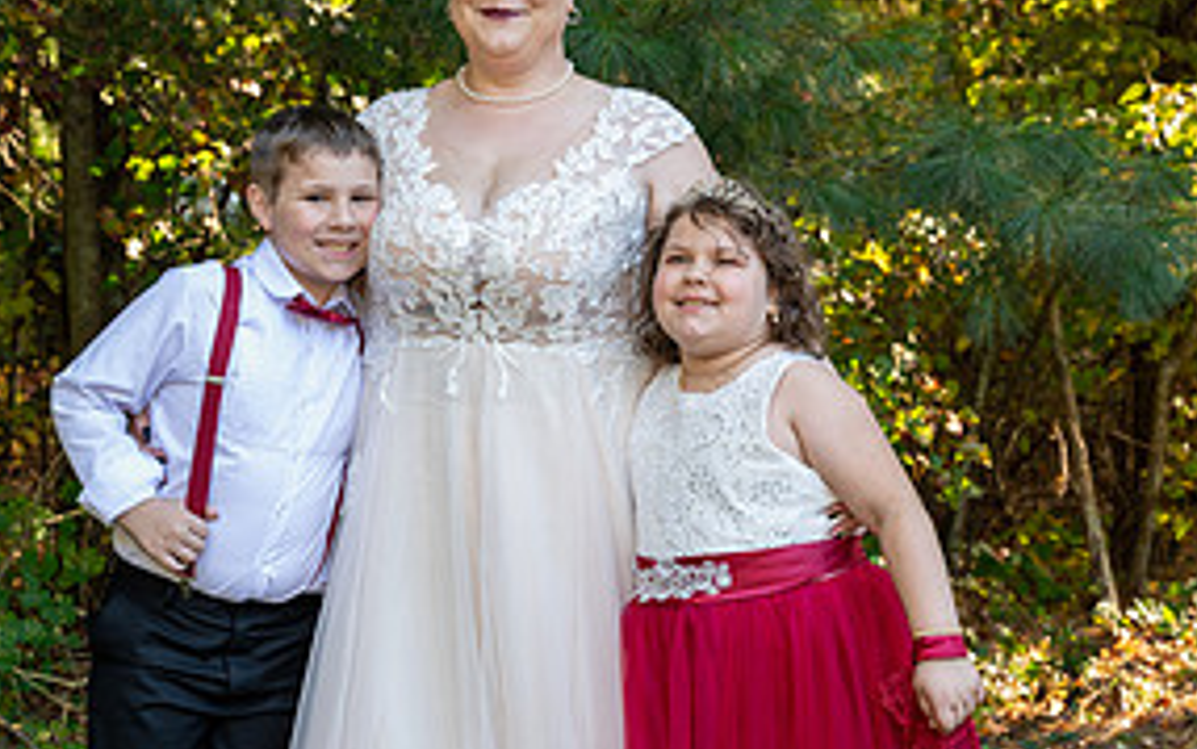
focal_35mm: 80
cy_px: 452
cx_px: 588
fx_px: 2611
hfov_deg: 25.8
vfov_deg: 16.3
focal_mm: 50
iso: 800
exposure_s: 1/200
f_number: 4.5
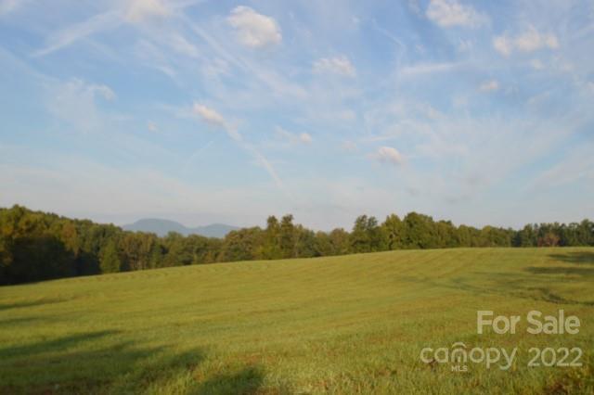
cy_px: 198
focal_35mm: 36
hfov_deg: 53.2
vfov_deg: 36.8
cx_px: 297
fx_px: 594
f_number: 7.1
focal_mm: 24
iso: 100
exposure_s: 1/200
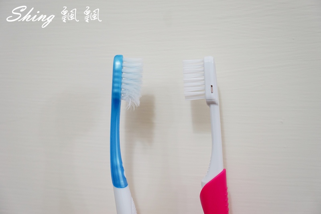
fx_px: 499
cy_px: 107
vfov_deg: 24.2
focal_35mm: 56
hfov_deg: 35.6
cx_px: 160
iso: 800
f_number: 4
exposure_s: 1/80
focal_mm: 56
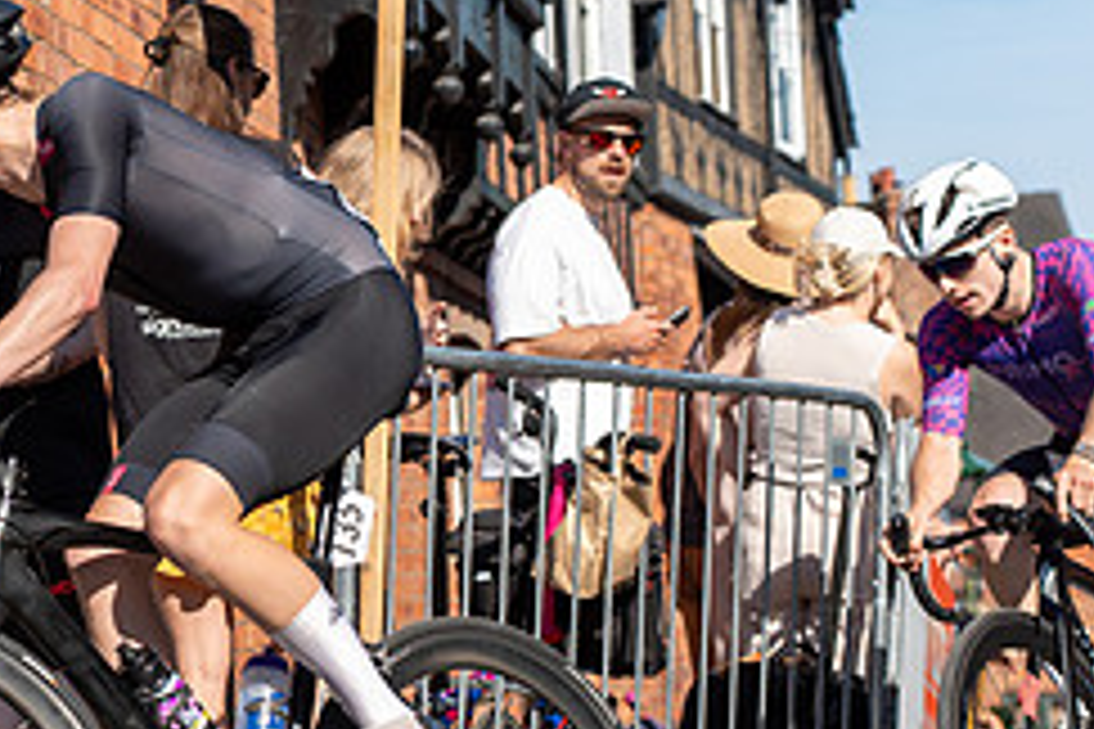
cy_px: 560
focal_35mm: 136
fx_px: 4133
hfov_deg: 15.0
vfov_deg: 10.1
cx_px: 158
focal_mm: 57
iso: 100
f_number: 3.5
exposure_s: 1/1000
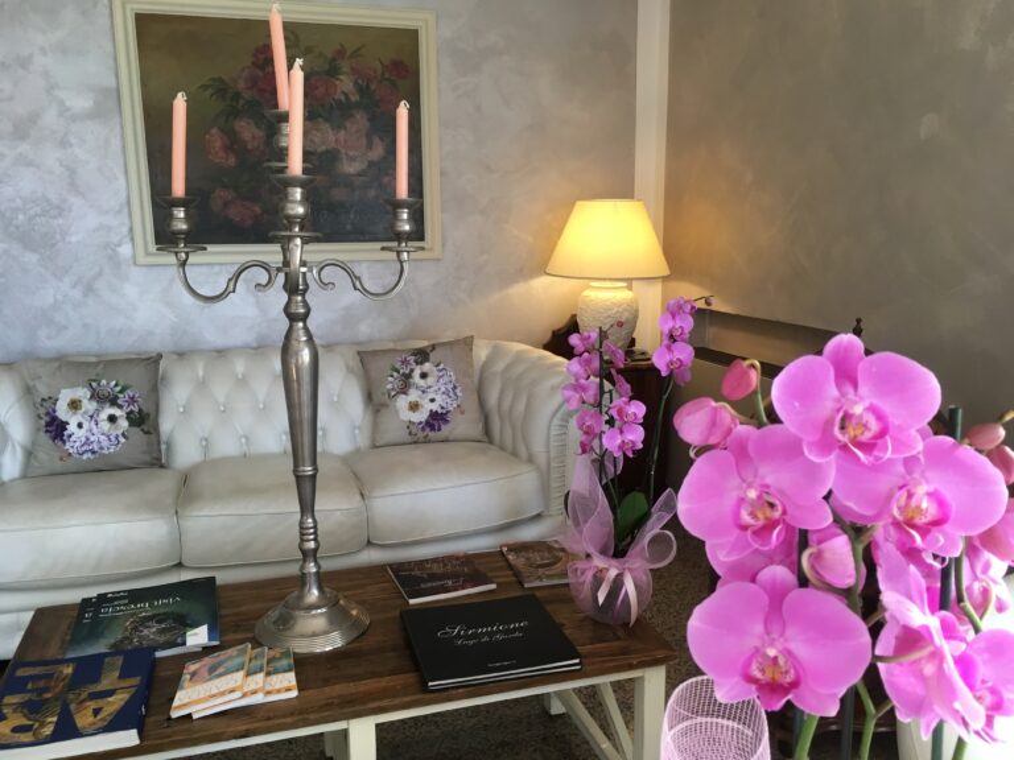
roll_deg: +0.3
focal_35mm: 29
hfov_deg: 61.7
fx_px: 849
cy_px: 380
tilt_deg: -10.1
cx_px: 507
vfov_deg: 48.2
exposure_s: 1/33
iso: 50
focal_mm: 4.15
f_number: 2.2
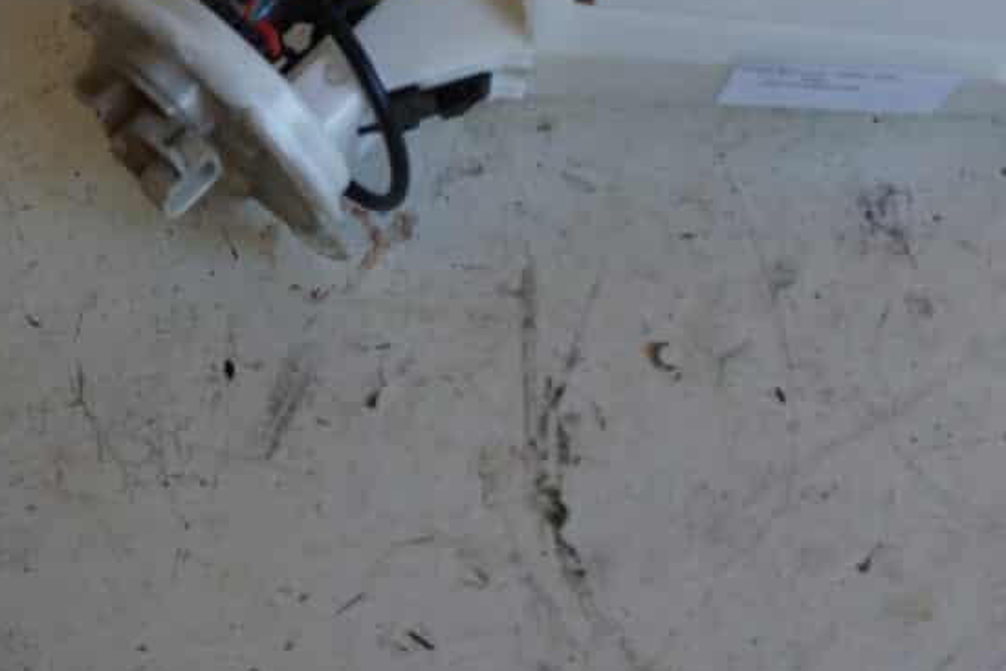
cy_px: 104
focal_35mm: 56
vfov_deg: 23.7
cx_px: 654
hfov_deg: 35.4
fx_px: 1565
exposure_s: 1/60
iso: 160
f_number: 4
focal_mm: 20
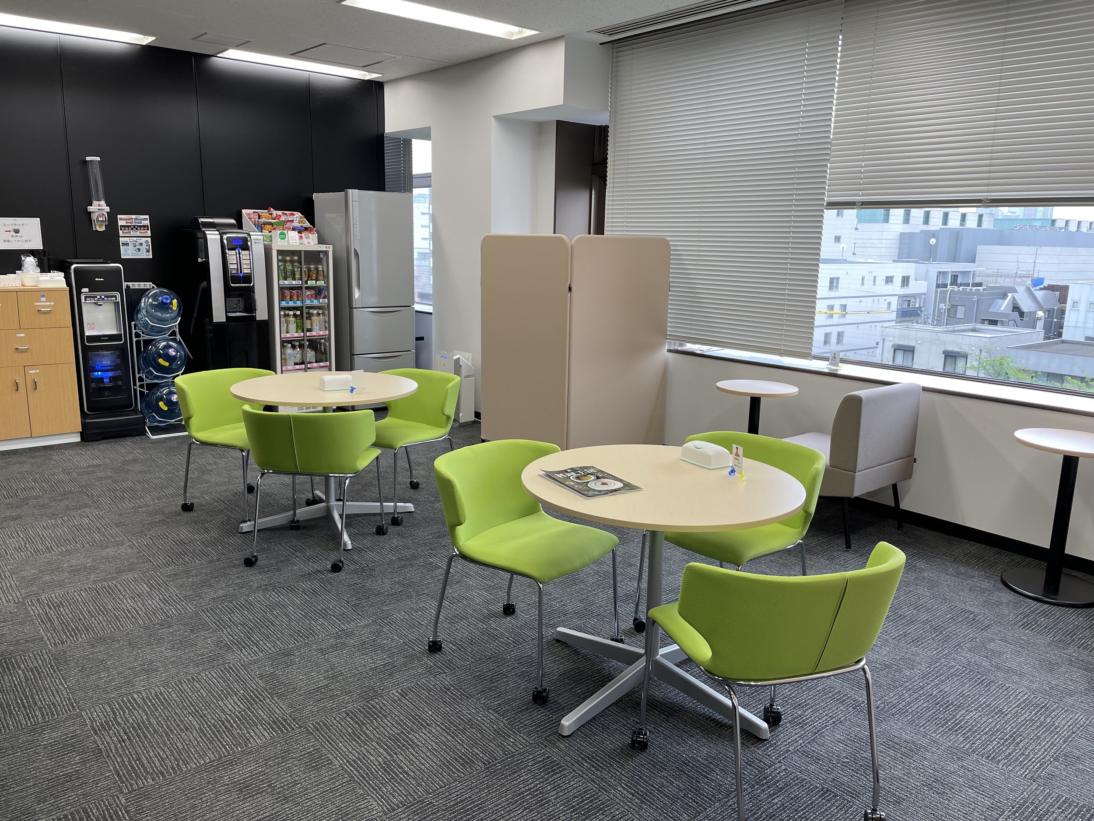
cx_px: 547
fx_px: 822
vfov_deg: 53.1
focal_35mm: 26
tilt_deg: -11.5
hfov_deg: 67.3
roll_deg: -1.2
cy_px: 410
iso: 50
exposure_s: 1/100
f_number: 1.6
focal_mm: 4.2
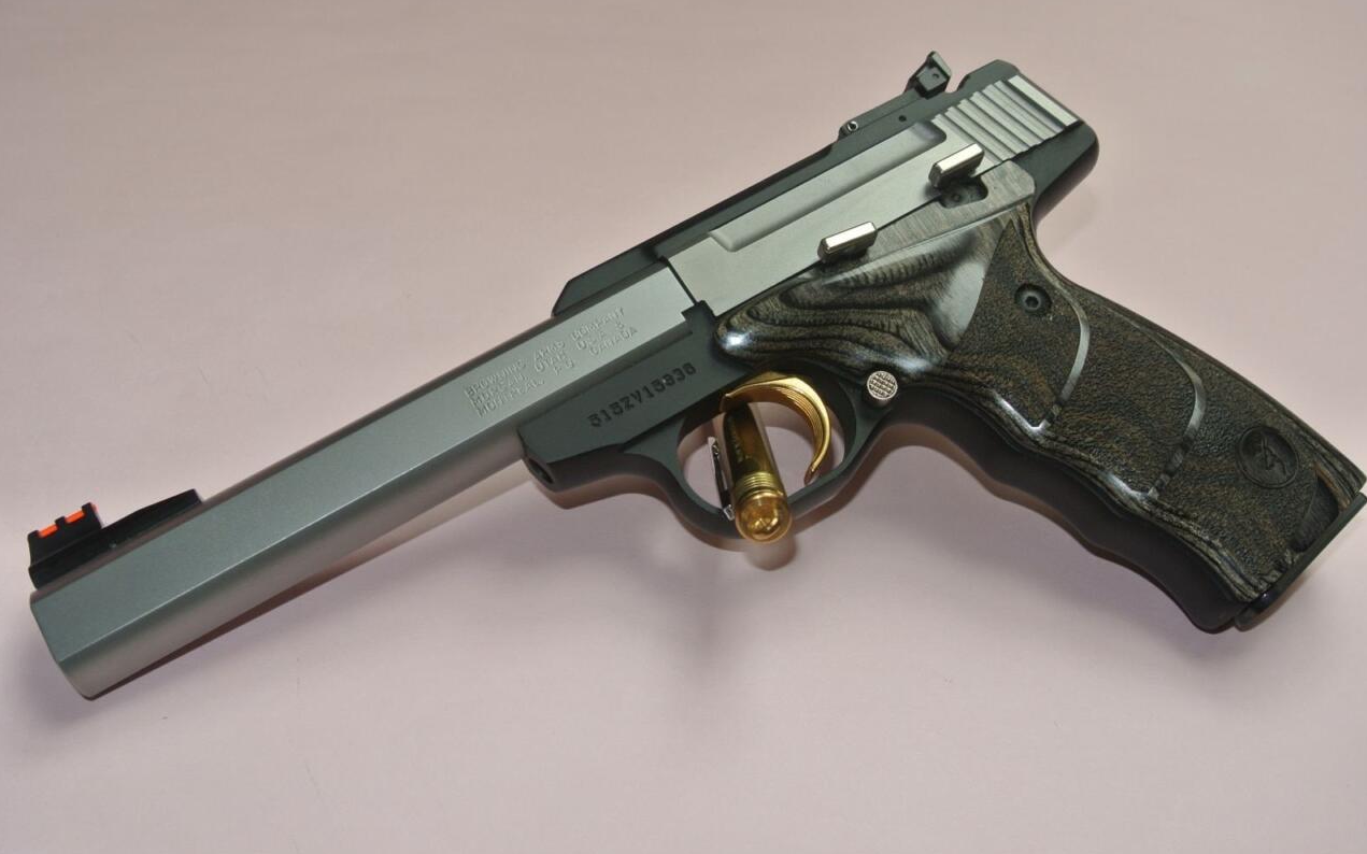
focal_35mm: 37
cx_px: 684
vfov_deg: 34.4
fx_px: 1378
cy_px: 415
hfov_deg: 52.8
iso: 100
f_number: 5.6
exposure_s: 1/60
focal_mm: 13.6
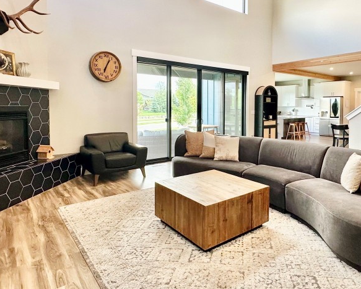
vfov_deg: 58.2
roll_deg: -0.3
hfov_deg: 70.0
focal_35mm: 24
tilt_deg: -1.6
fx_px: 256
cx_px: 204
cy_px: 114
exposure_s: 1/120
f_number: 2.2
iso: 200
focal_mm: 2.22
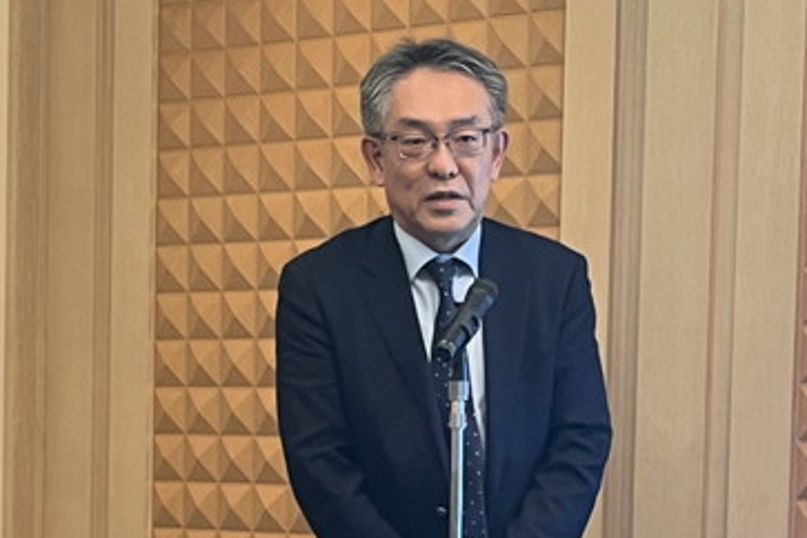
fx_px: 2466
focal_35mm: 110
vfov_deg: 12.2
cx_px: 514
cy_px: 594
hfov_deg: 18.6
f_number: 1.6
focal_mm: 5.1
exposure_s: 1/50
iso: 125
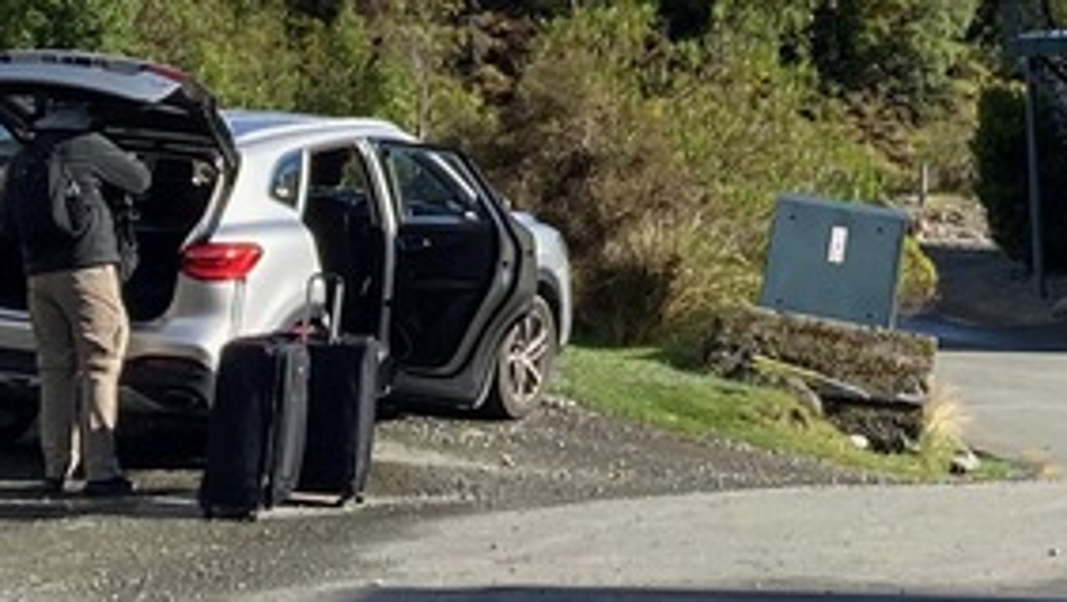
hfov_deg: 14.7
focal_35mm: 144
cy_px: -575
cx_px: 1031
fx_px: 4076
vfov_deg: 8.1
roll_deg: +2.4
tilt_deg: +7.9
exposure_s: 1/1600
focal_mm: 3.99
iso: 20
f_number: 1.8
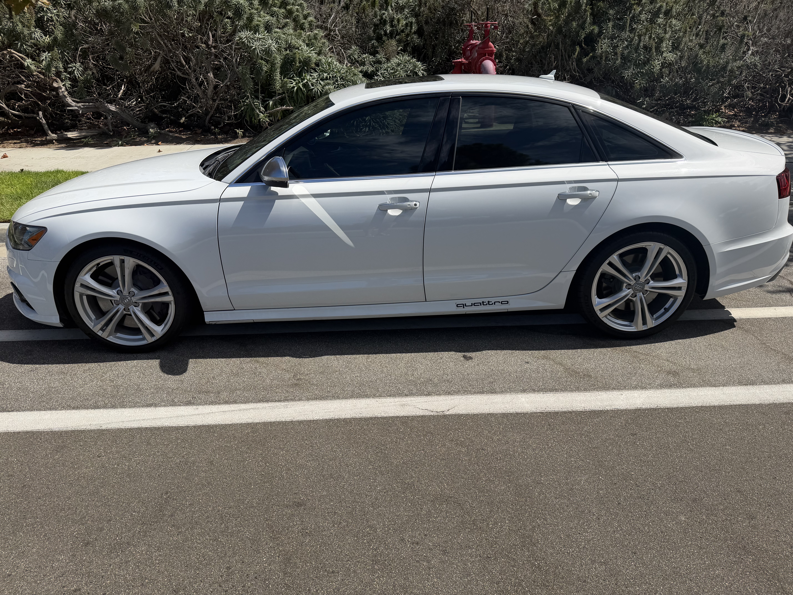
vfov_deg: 56.8
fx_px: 550
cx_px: 396
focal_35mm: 24
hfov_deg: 71.6
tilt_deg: -26.0
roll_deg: -1.1
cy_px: 298
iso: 80
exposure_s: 1/5319
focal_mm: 6.76
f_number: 1.78
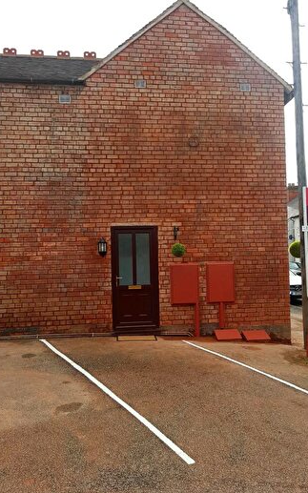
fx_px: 376
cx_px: 178
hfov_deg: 44.4
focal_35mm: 28
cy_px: 249
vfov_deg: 66.5
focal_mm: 4.2
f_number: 1.7
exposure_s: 1/481
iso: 50
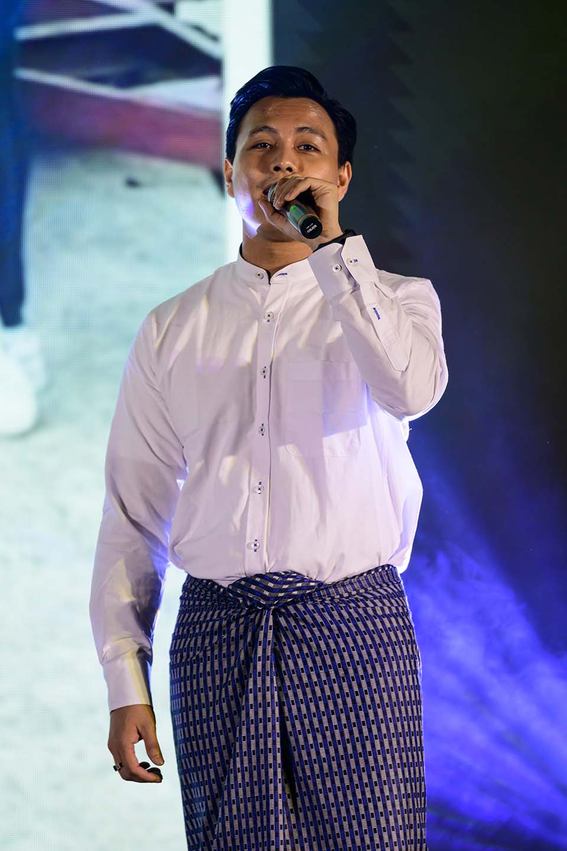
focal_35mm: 200
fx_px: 4725
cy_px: 426
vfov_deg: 10.3
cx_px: 284
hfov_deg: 6.9
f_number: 2.8
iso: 400
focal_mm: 200
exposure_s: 1/200
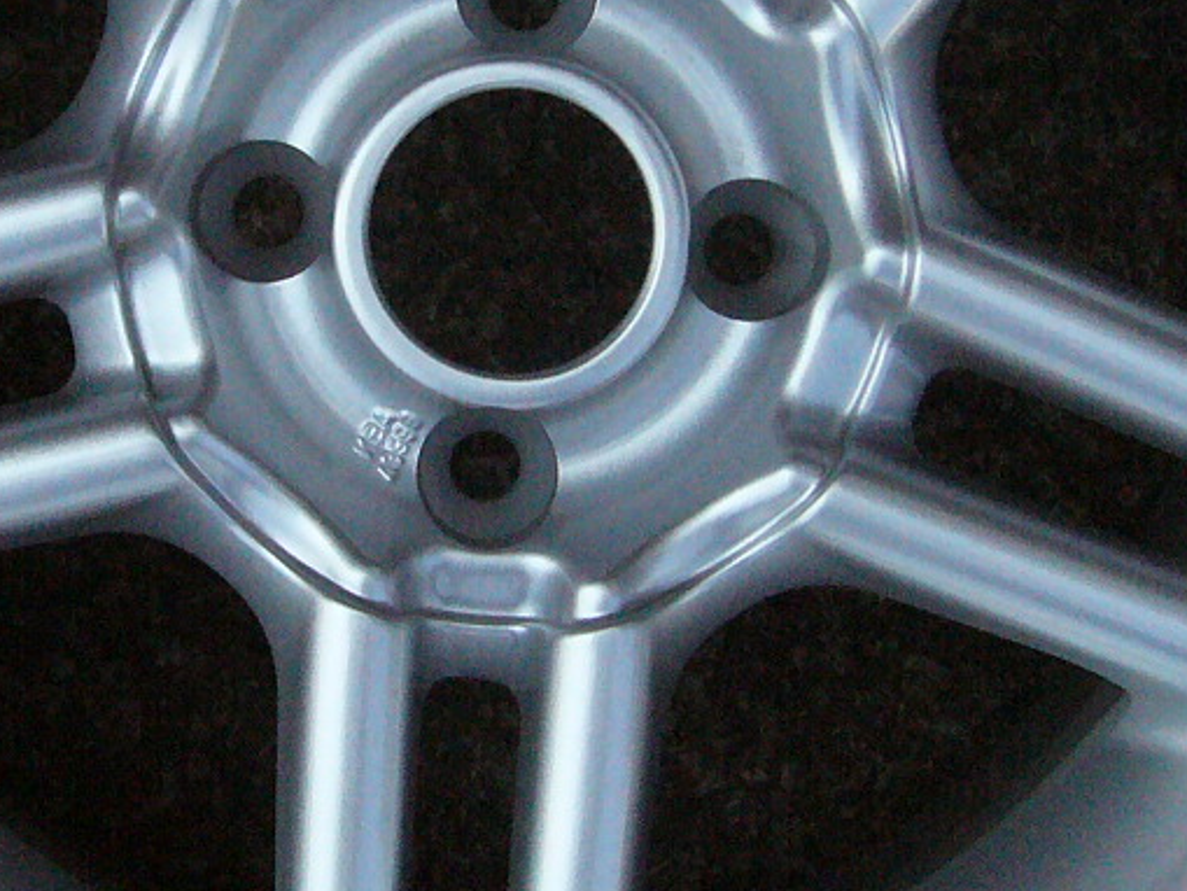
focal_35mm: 88
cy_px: 219
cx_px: 469
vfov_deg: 16.7
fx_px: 3018
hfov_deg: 22.2
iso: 400
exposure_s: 1/640
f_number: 5.6
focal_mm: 5.8
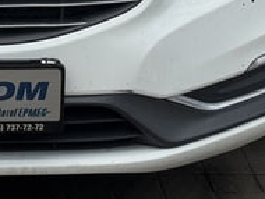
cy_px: -173
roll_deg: -0.6
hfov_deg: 8.6
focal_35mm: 227
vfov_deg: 6.4
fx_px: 1740
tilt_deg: -10.8
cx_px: -84
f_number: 1.78
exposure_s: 1/1637
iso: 64
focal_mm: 6.76
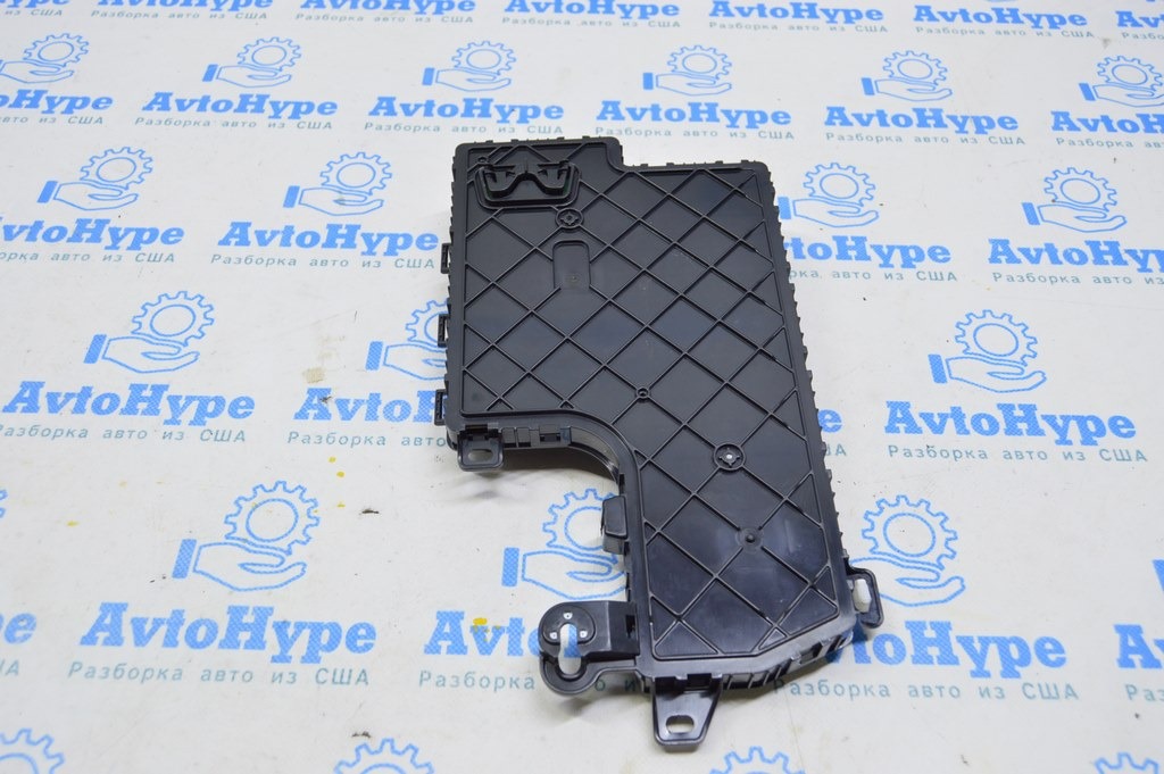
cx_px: 582
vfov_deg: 39.9
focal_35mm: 33
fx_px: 1066
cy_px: 387
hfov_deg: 57.3
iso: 400
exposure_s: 1/20
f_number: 5.6
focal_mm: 22
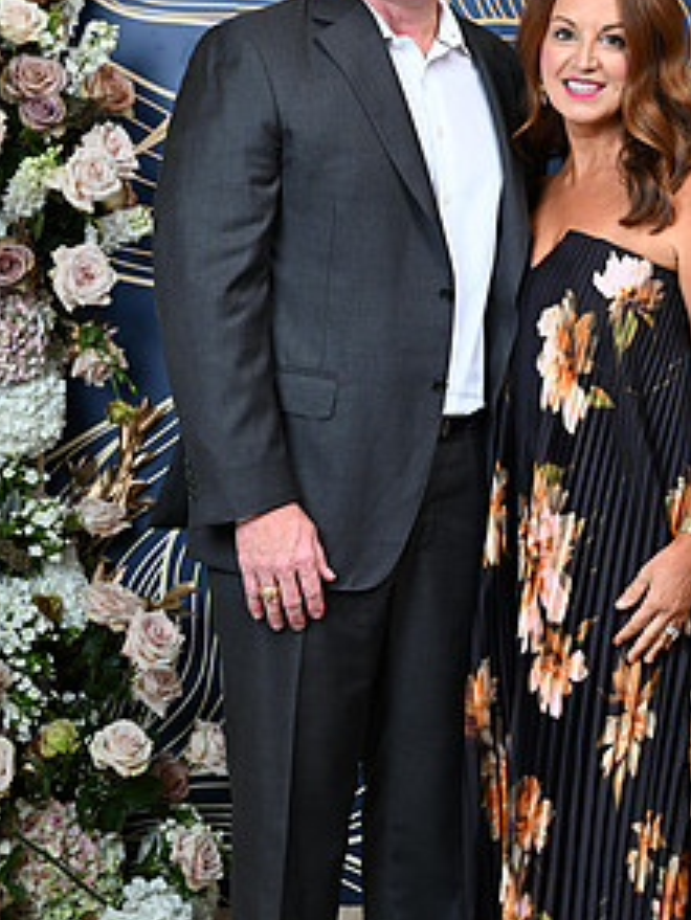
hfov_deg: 14.9
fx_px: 2633
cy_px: 433
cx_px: 482
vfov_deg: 19.8
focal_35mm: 99
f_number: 5.6
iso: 125
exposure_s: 1/125
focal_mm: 52
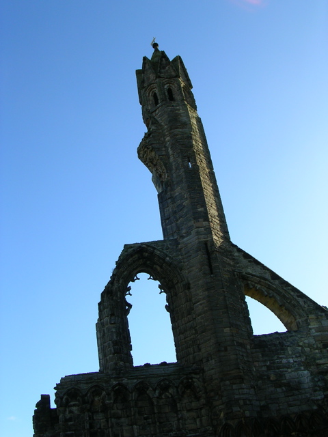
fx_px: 480
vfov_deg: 49.0
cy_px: 218
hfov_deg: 37.7
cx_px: 164
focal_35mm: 38
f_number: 5.6
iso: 50
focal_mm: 5.8
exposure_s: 1/150
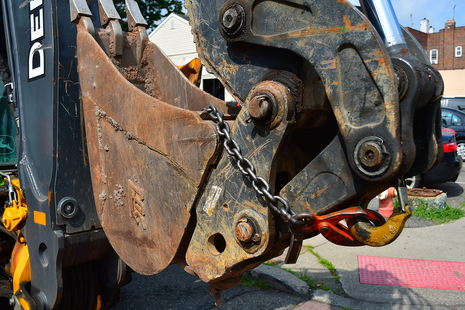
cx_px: 232
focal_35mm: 36
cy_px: 155
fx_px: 465
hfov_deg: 53.1
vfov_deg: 36.9
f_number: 5
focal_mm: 24
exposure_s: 1/1600
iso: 200
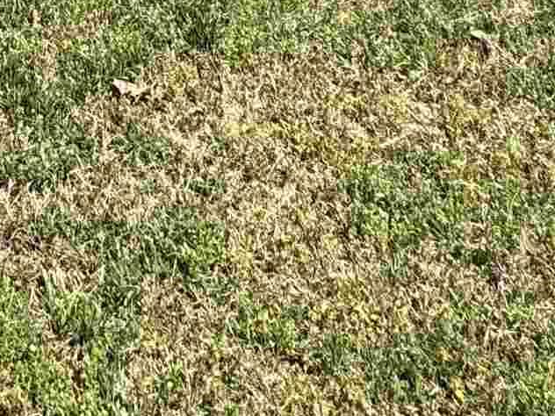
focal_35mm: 68
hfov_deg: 26.0
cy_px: -565
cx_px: -84
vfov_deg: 14.6
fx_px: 1090
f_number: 2.2
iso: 40
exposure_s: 1/1143
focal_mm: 2.22
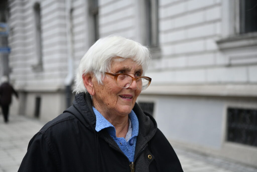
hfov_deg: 33.4
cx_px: 128
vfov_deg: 22.6
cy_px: 86
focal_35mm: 60
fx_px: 428
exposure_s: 1/8000
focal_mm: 60
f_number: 2.8
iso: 800
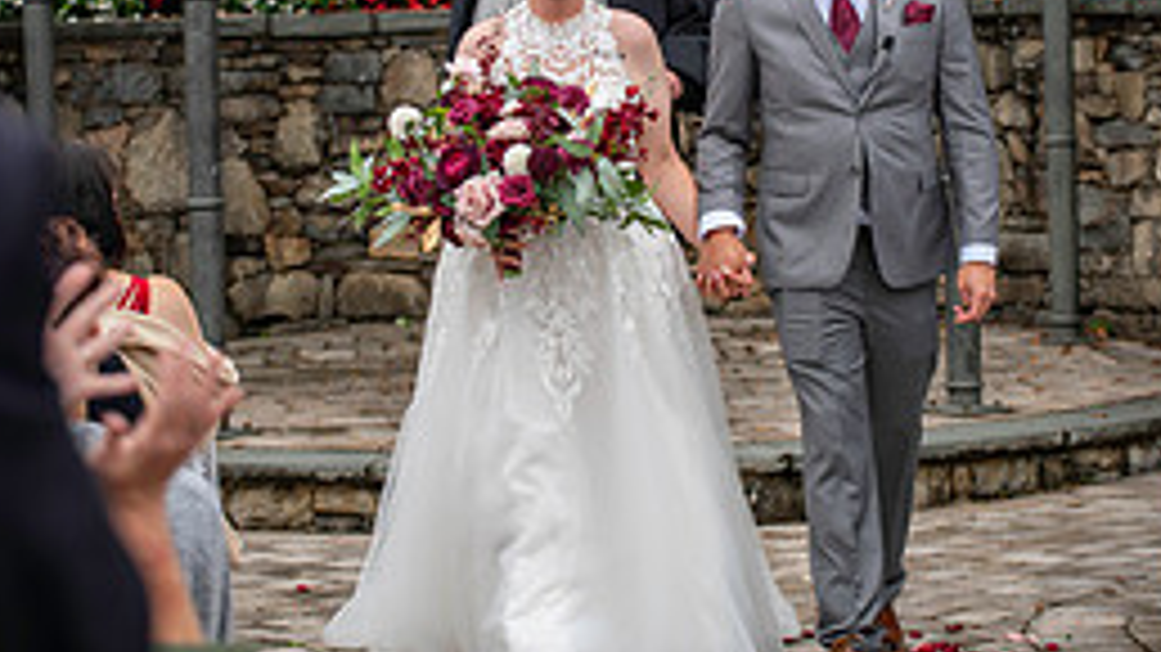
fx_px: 3940
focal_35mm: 128
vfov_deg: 9.4
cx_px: 601
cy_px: 13
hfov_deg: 16.8
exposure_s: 1/160
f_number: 3.2
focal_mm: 70
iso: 320
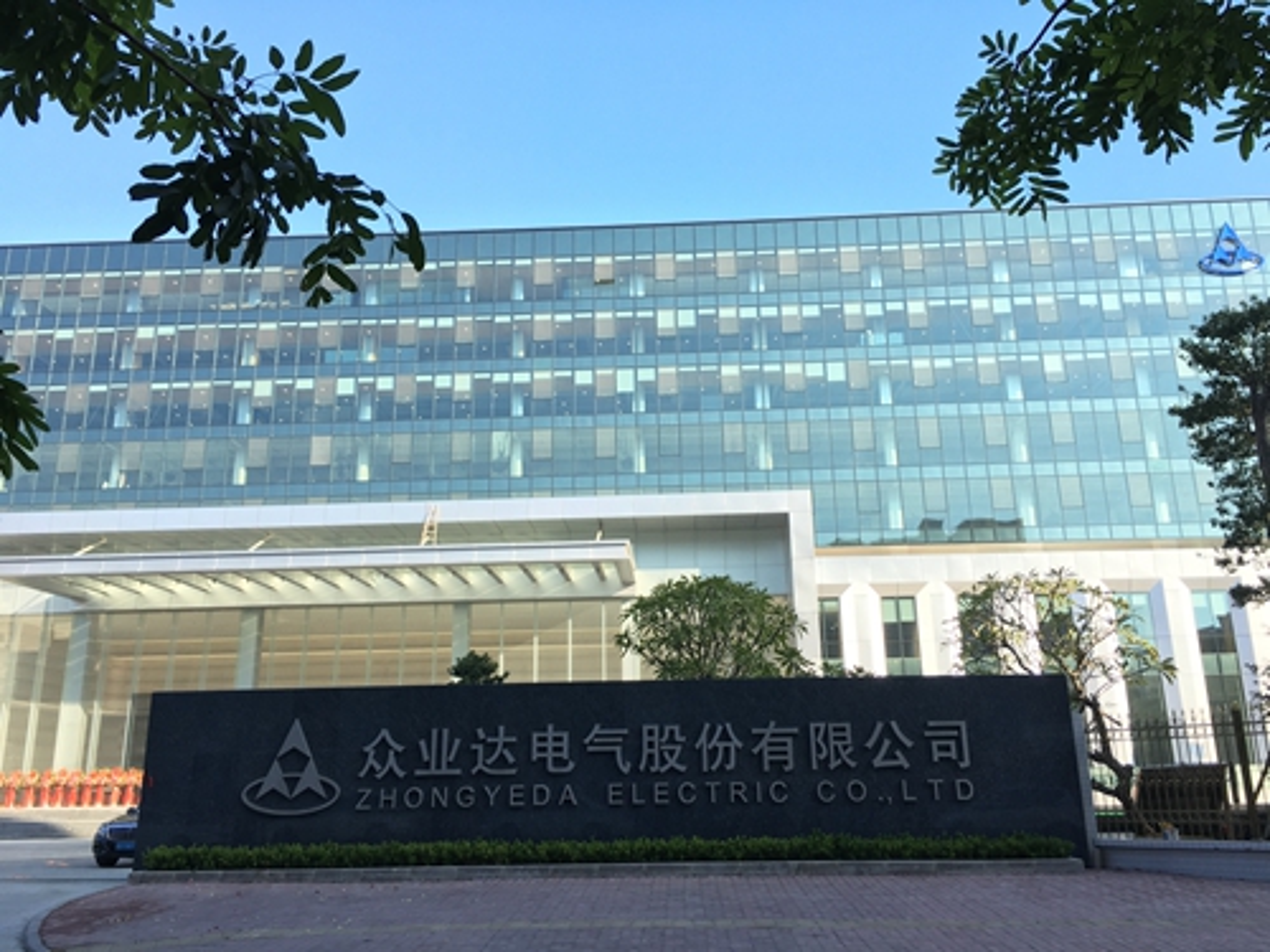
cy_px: 476
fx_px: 1064
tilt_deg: +16.6
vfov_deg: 48.2
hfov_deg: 61.7
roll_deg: +1.2
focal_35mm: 29
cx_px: 635
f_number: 2.2
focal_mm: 4.15
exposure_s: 1/349
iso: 25
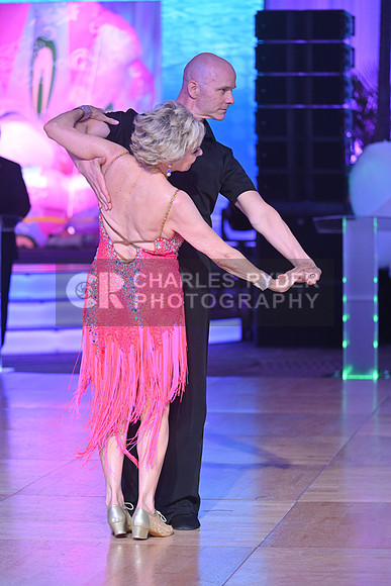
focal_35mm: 135
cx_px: 196
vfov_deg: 15.2
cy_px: 293
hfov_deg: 10.2
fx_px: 2198
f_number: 4
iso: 1250
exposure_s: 1/250
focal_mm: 135
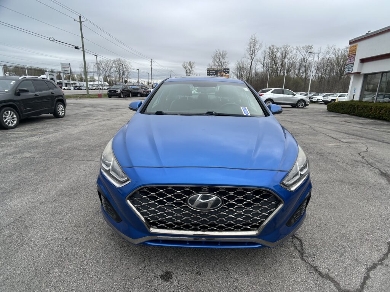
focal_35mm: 26
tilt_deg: -15.9
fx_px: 293
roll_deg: -0.6
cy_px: 146
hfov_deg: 67.3
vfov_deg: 53.1
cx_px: 195
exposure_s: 1/753
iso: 50
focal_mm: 5.7
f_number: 1.5
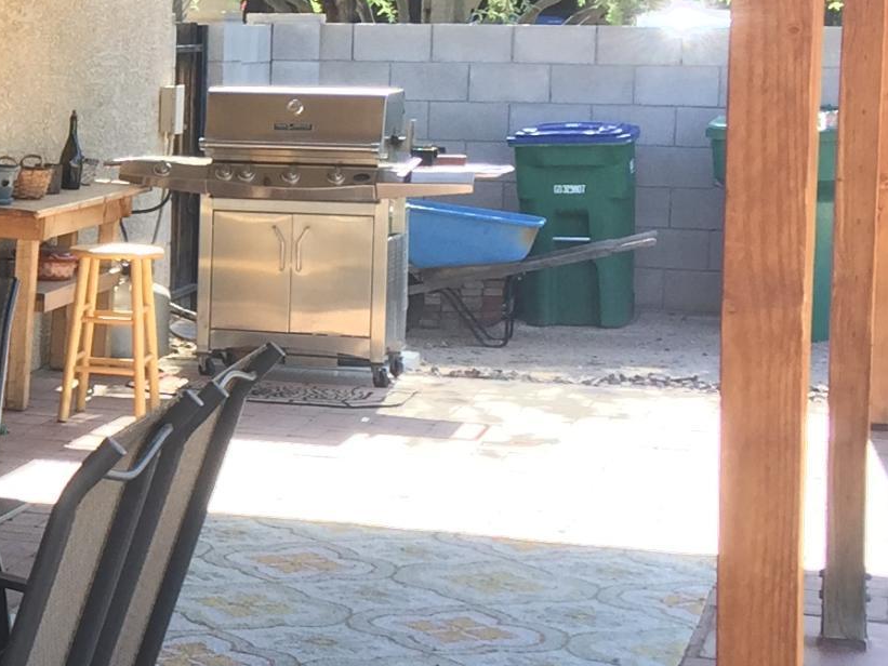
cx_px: -499
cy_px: 222
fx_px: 2720
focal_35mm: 106
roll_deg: -0.2
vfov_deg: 13.9
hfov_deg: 16.6
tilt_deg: -4.8
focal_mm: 4.15
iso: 32
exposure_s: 1/148
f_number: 2.2
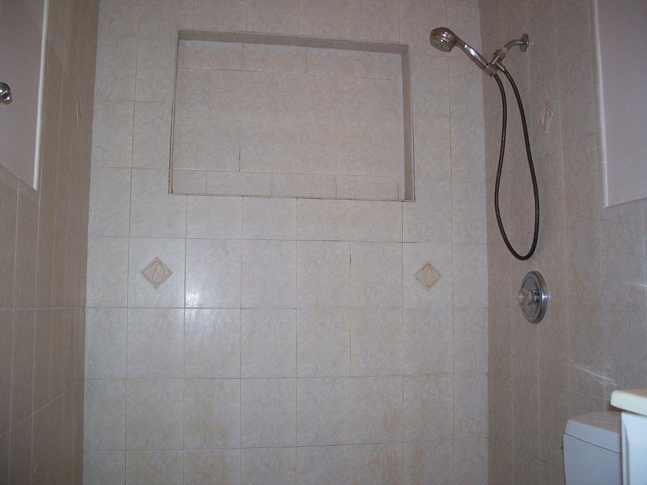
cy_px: 242
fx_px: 692
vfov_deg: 38.7
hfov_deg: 50.1
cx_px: 324
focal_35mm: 37
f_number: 2.8
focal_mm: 7.8
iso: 125
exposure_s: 1/60
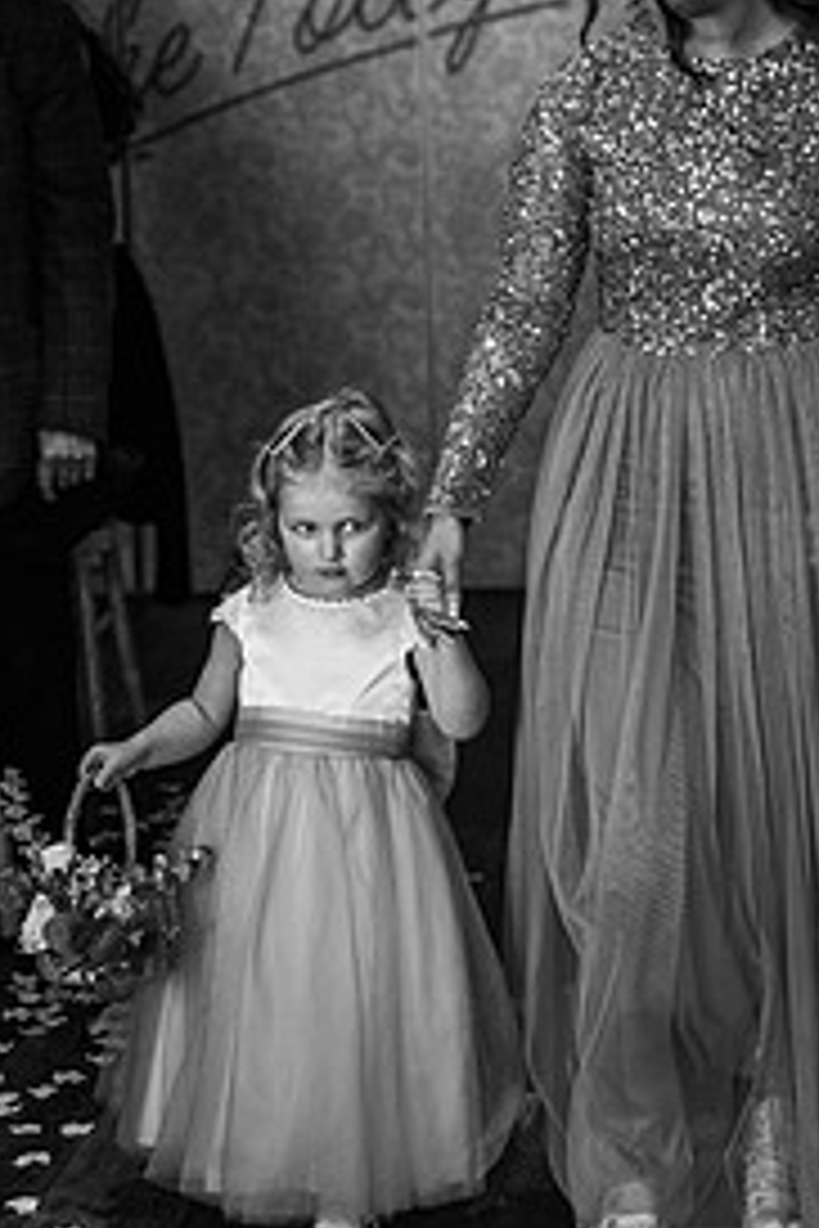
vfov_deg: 18.2
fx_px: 3822
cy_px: 423
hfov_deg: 12.2
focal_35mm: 112
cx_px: 551
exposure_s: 1/200
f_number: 2.8
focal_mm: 68
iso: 800
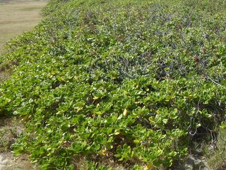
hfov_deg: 33.4
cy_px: 50
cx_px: 221
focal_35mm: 53
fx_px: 346
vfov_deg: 27.3
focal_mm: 4.3
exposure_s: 1/800
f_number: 3.3
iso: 80
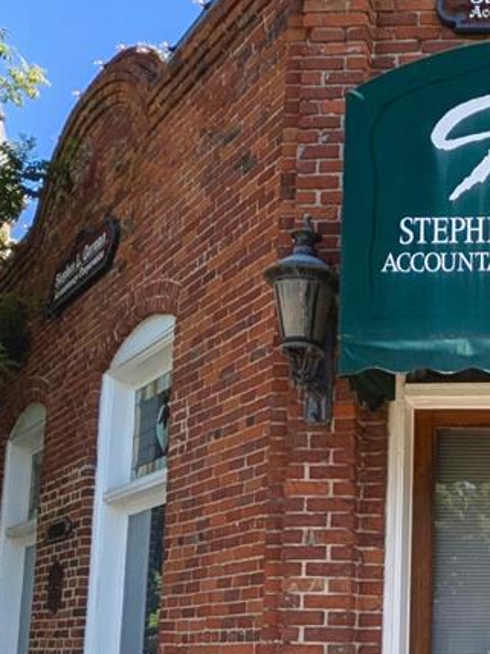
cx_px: 570
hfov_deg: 26.7
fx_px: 926
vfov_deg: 37.5
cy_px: 524
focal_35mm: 49
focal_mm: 1.85
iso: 60
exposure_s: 1/1605
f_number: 2.2
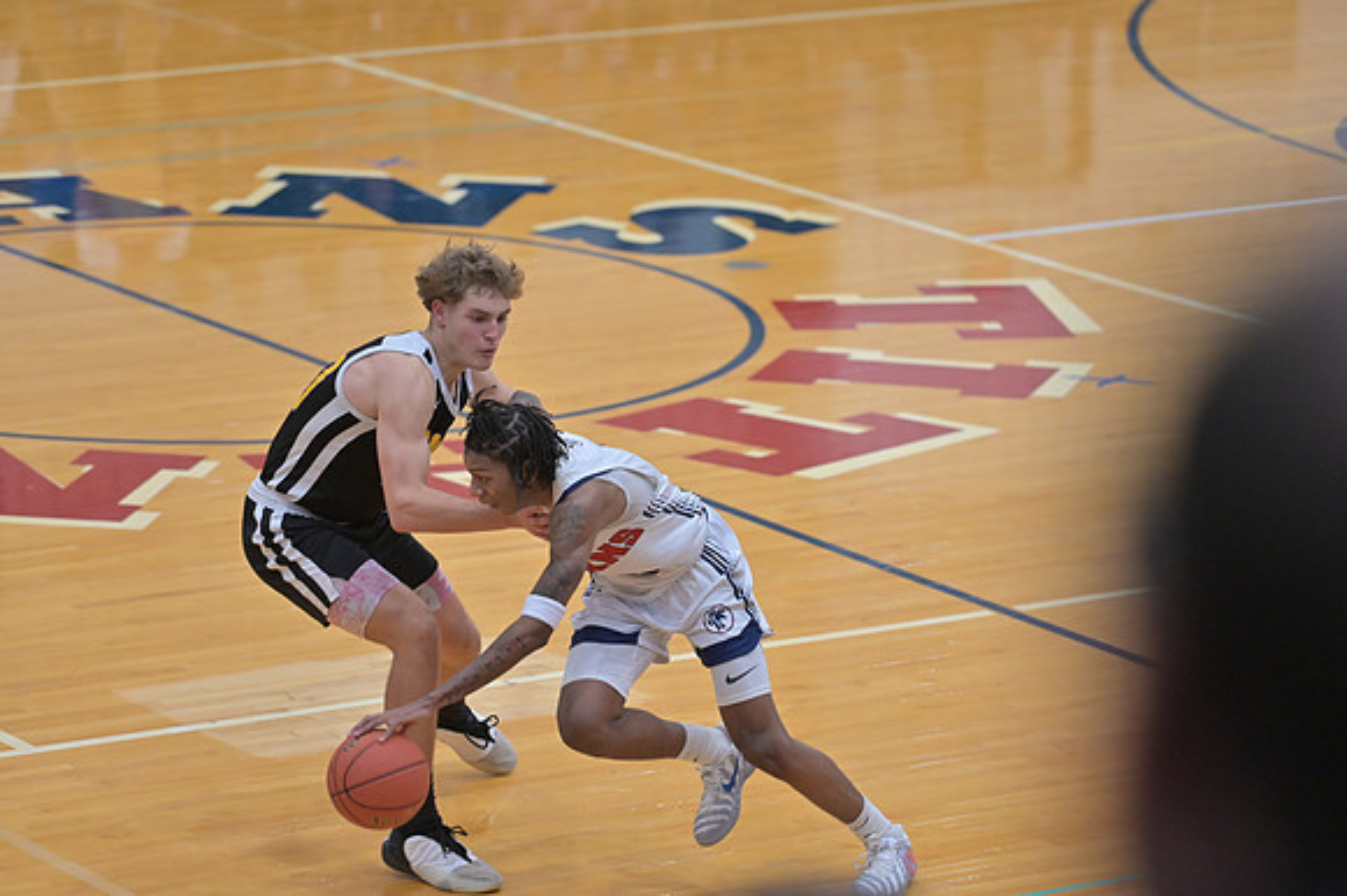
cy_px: 448
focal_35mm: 185
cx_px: 674
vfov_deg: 7.4
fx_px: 6918
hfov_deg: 11.1
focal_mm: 185
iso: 3200
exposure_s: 1/800
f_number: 4
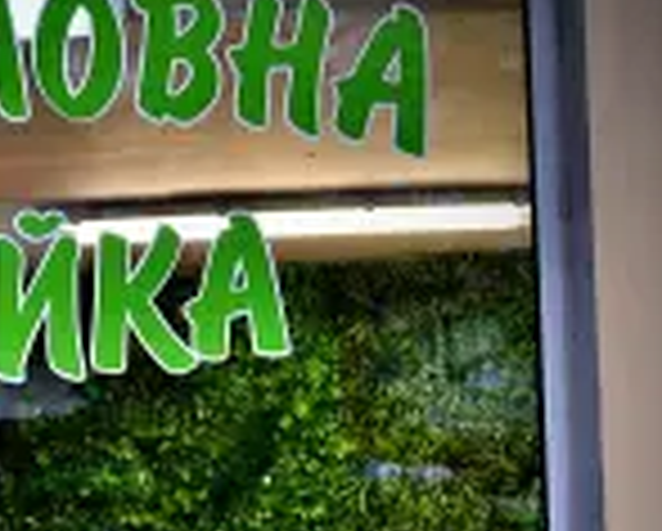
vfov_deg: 14.3
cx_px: -113
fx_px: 2099
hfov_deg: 17.2
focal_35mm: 107
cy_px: 466
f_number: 4.5
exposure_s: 1/20
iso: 160
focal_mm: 28
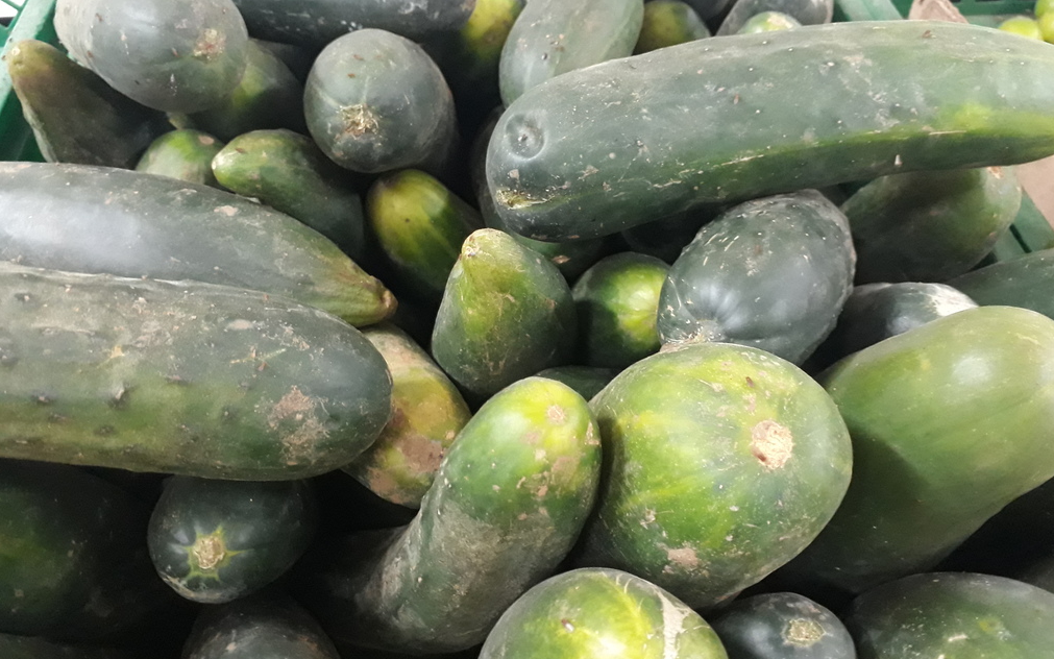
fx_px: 833
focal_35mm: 29
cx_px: 530
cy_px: 366
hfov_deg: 64.6
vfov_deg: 43.1
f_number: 1.9
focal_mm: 3.6
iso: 400
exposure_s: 1/15
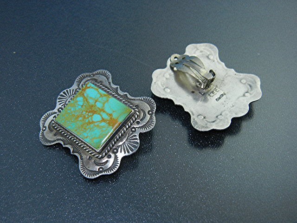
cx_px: 148
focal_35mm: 52
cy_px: 112
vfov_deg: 28.0
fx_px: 446
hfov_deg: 36.8
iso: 200
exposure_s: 1/30.1
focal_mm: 9.3
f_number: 3.9
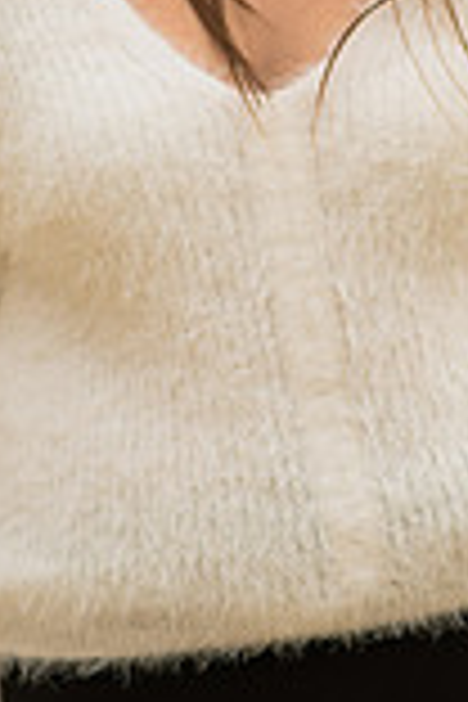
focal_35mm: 454
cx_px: 261
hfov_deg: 3.0
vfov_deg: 4.5
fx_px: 8852
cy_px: 50
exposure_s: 1/640
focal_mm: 105
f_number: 2
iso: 64
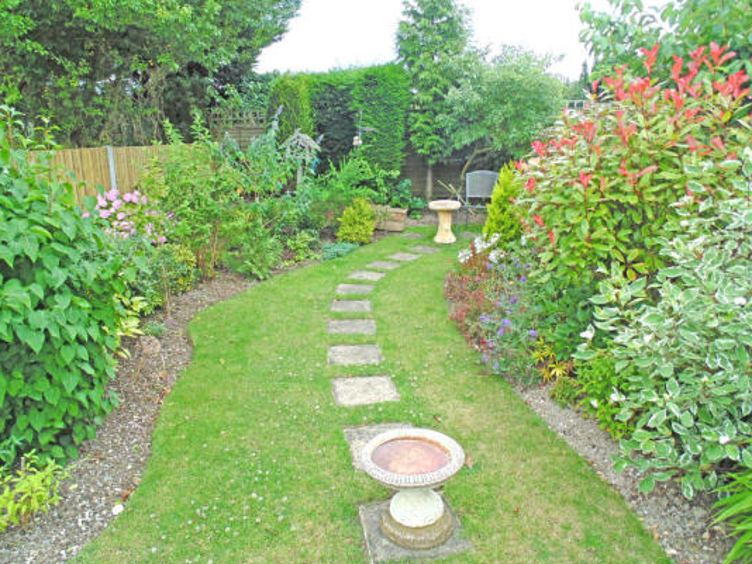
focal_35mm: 24
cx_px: 360
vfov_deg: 56.8
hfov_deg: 71.5
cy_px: 272
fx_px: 522
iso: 80
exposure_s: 1/320
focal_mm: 4
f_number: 3.1
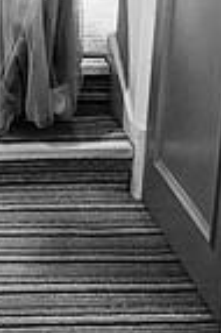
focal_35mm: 110
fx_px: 1015
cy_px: -72
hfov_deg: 12.0
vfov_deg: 17.7
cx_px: -78
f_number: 1.8
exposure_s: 1/200
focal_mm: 35
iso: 1250
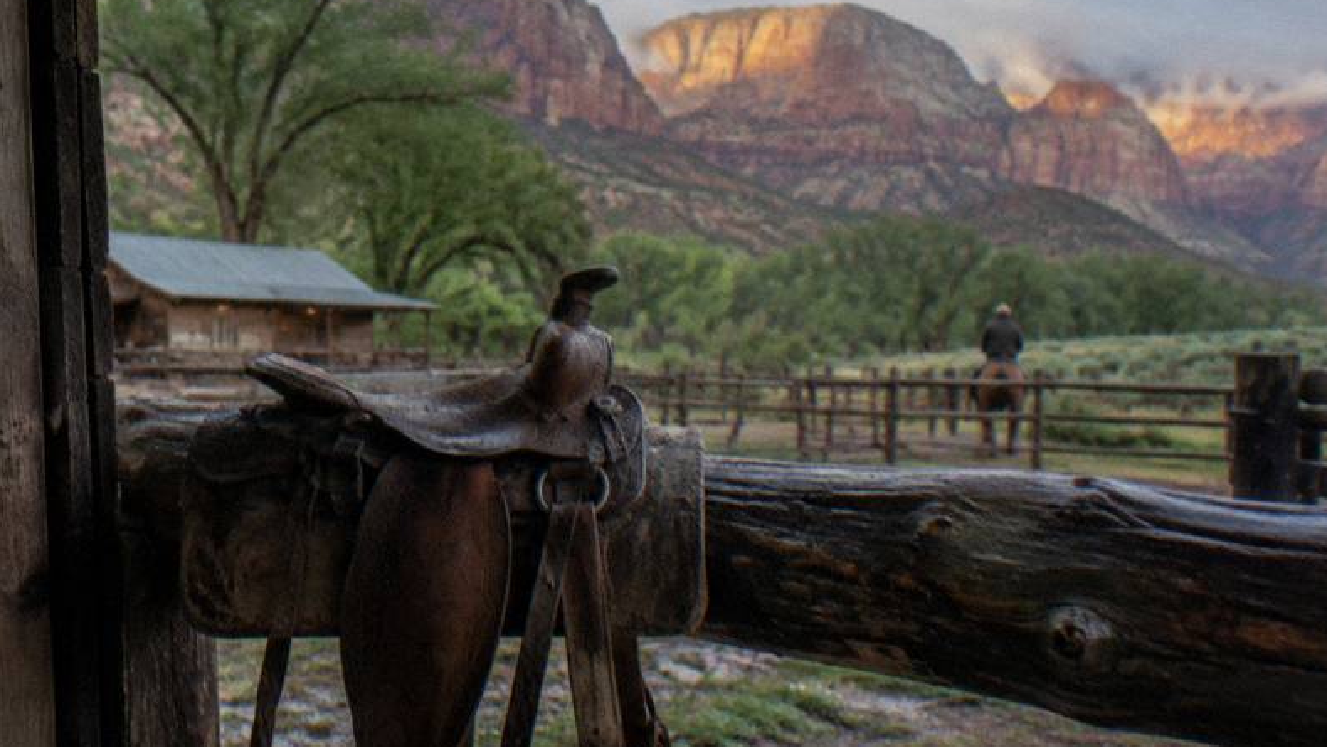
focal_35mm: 65
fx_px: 2287
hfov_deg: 32.3
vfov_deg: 18.5
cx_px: 568
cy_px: 374
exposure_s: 1/80
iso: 4000
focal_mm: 49
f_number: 3.5
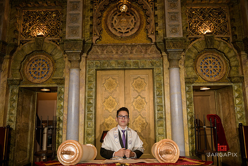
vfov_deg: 48.0
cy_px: 83
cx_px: 124
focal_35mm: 27
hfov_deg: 67.4
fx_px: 186
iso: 250
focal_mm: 27
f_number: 3.2
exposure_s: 1/200
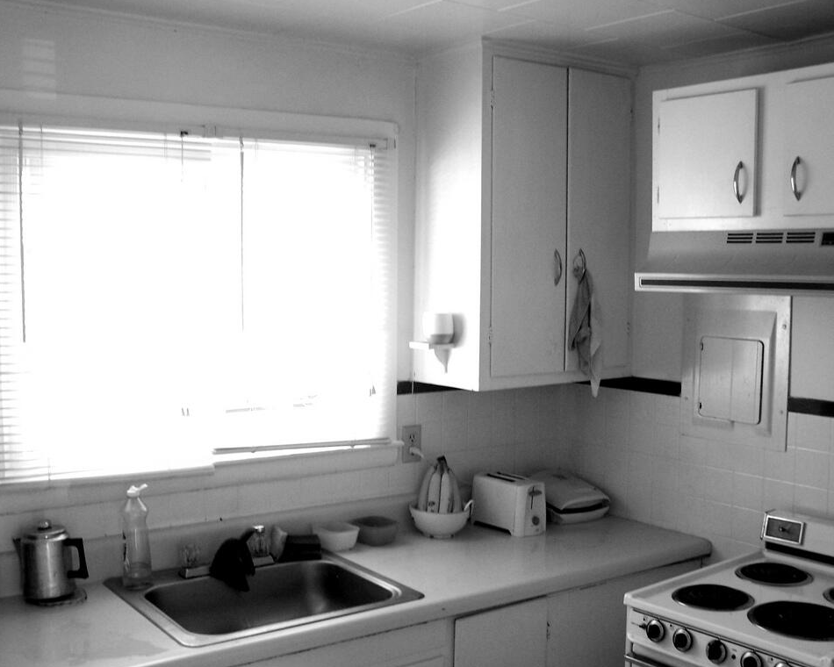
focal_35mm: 40
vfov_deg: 37.3
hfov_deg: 45.8
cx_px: 413
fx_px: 987
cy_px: 333
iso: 140
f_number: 2.8
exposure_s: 1/25
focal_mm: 6.3
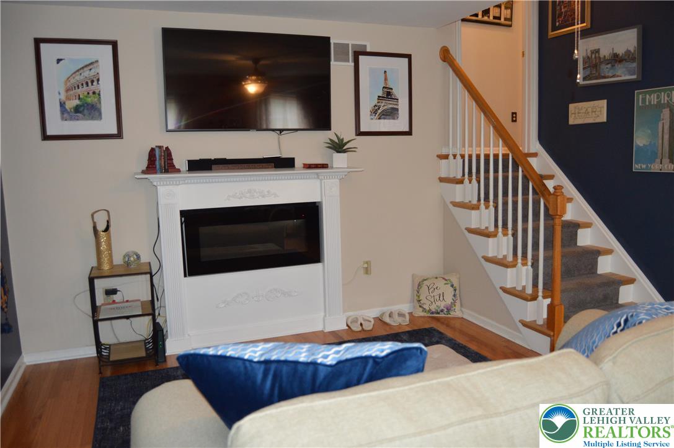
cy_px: 224
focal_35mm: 27
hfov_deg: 67.4
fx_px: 505
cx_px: 337
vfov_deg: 47.8
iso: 1400
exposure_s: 1/60
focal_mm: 18
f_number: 3.5
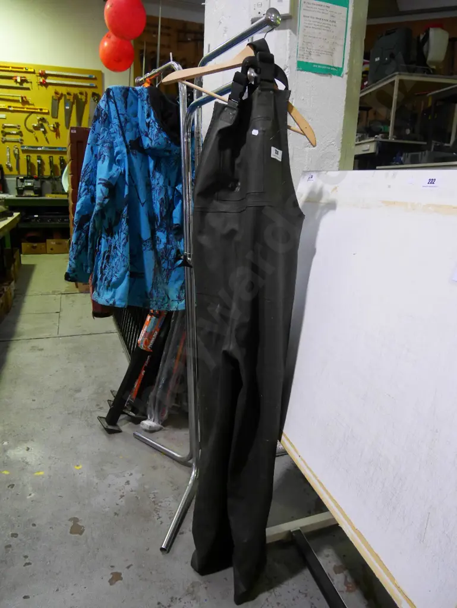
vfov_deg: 71.6
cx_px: 228
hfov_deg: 56.9
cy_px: 304
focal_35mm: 24
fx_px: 422
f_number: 4
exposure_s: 1/125
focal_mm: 12
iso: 3200
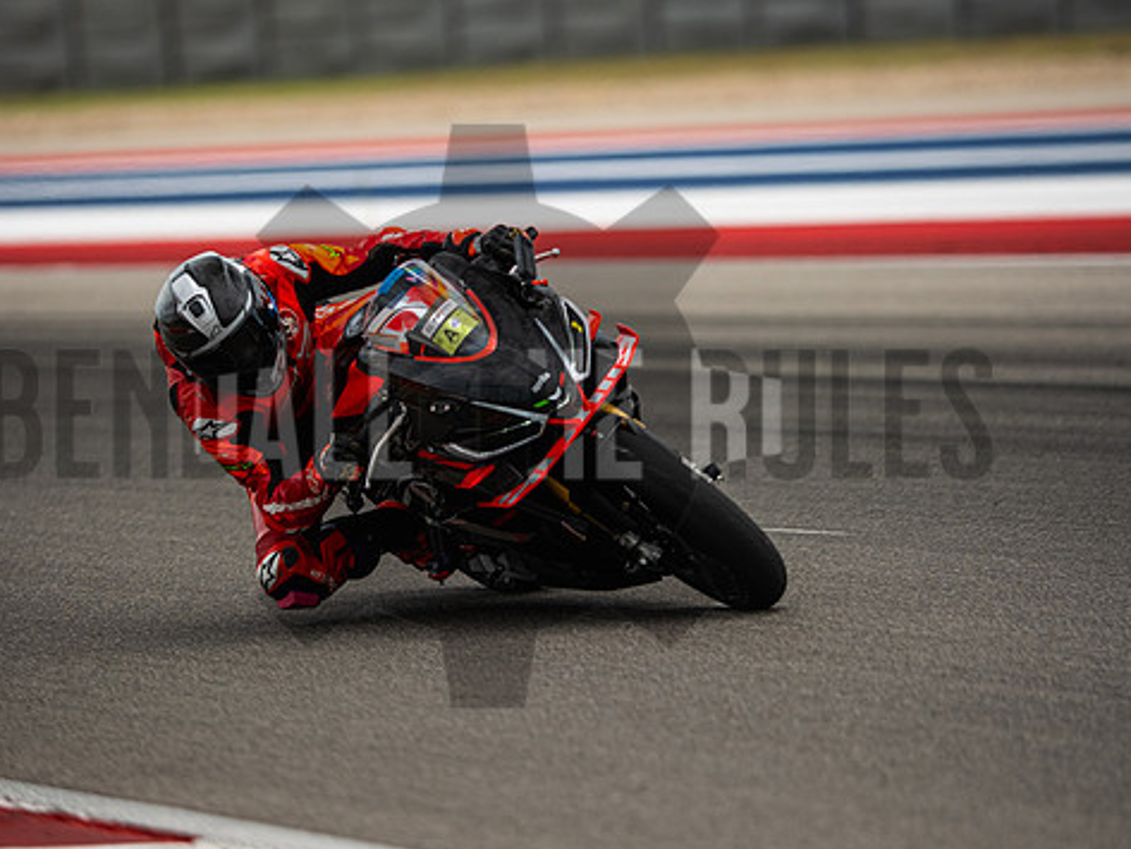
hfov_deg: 5.6
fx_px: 11569
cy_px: 417
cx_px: 488
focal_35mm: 354
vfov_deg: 4.2
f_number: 2
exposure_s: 1/5000
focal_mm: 200
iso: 320
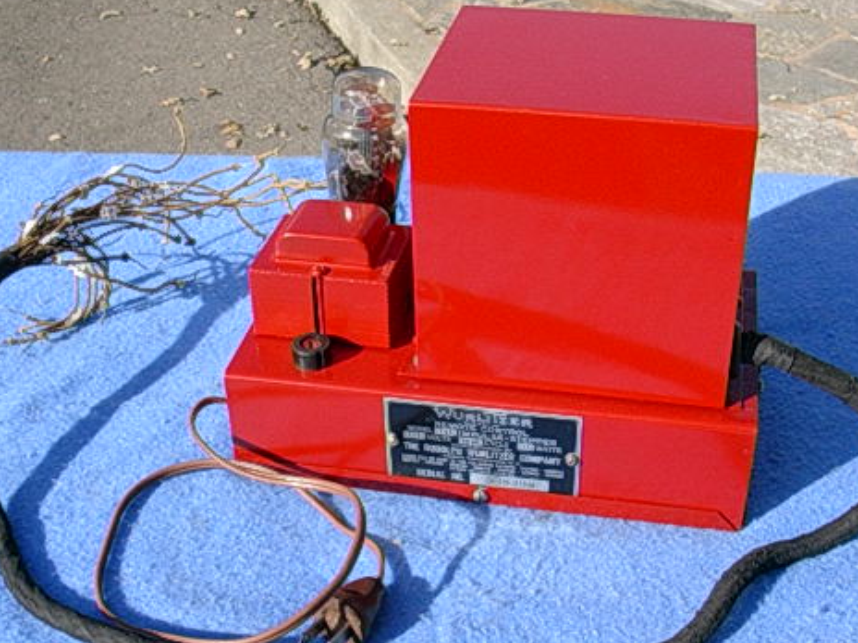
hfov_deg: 37.5
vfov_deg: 28.5
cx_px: 436
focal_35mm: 51
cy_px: 377
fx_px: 1264
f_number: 5.4
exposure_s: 1/279
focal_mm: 5.6
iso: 70
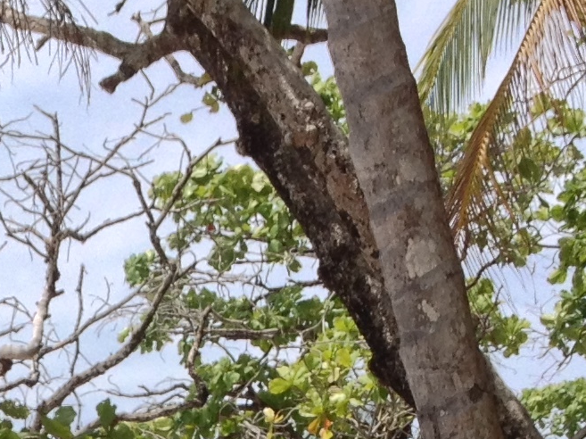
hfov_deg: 11.3
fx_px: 2944
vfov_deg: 8.1
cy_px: 873
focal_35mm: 174
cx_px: 40
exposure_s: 1/1227
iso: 50
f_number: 2.4
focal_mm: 4.28
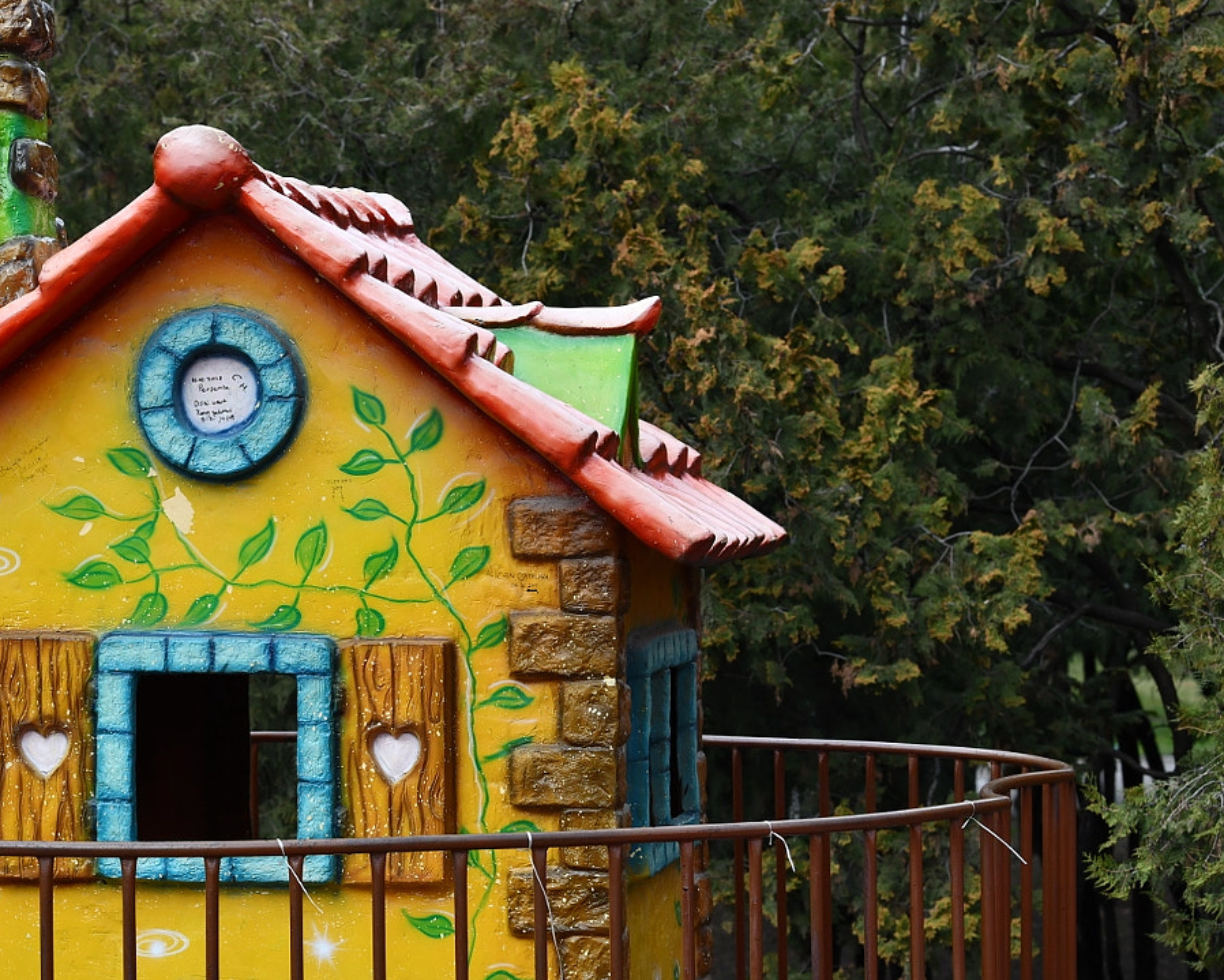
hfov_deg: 16.3
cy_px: 656
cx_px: 294
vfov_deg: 13.2
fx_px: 4240
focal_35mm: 117
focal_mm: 70
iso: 320
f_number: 5
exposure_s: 1/500
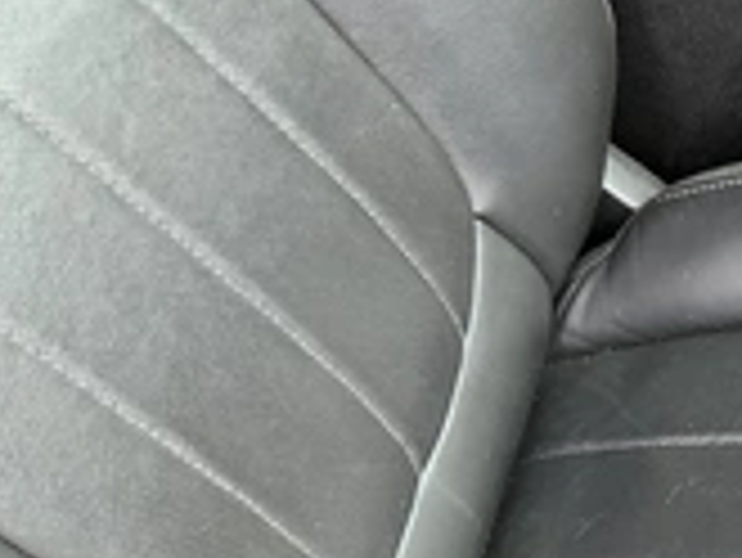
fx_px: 1459
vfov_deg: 20.4
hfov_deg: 25.6
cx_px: 886
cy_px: 648
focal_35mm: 68
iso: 50
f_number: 1.8
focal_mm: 3
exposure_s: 1/122
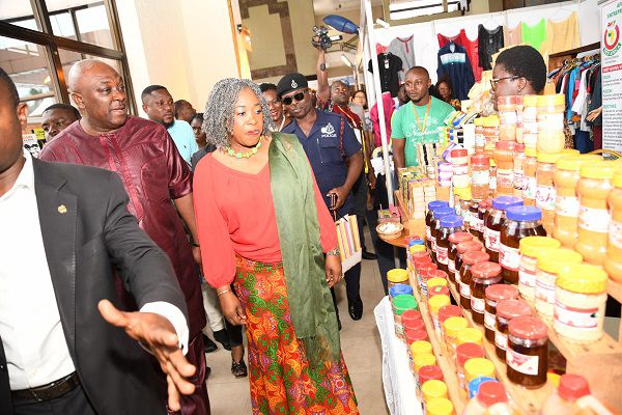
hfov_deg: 73.7
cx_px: 311
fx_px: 415
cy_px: 208
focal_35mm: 24
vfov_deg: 53.1
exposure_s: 1/200
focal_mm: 24
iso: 1250
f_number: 5
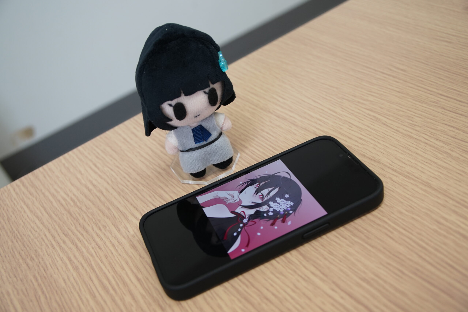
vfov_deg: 36.0
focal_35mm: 37
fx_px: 481
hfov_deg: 51.9
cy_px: 156
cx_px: 234
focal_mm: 25
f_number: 4
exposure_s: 1/60
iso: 500
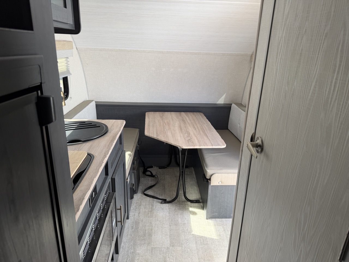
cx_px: 174
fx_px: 242
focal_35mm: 24
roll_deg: -2.4
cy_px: 131
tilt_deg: -17.3
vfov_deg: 56.8
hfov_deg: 71.6
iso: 64
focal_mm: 6.76
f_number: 1.78
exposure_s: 1/121
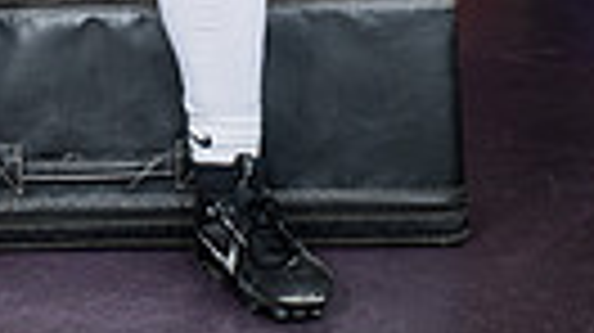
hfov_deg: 15.6
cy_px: -576
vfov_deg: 7.9
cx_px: 40
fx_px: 2140
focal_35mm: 136
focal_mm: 38
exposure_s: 1/250
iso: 500
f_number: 5.6
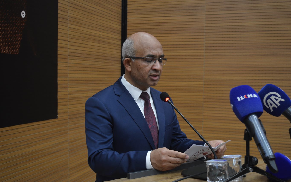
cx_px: 146
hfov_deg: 44.8
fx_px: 353
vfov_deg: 28.9
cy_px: 97
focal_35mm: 45
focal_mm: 29
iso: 500
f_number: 4.2
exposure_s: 1/15
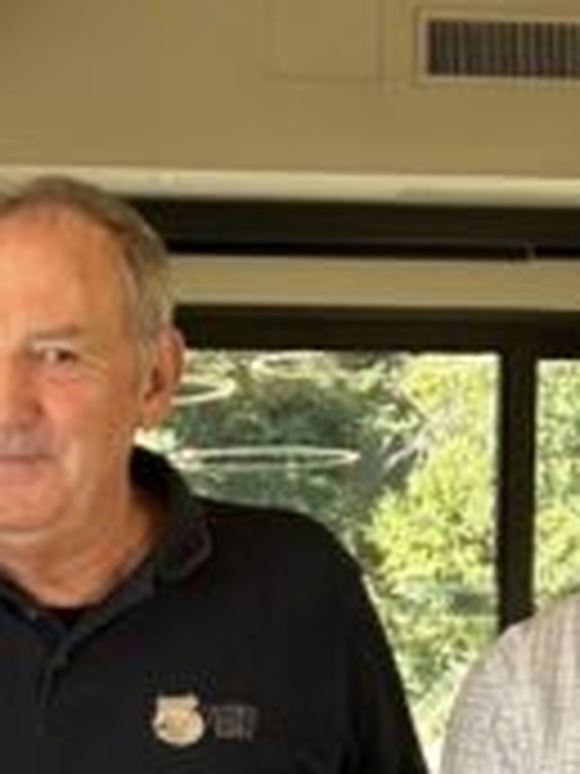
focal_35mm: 155
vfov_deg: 12.3
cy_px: 1030
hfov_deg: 9.4
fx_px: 3463
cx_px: -144
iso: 64
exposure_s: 1/121
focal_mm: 5.7
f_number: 1.5
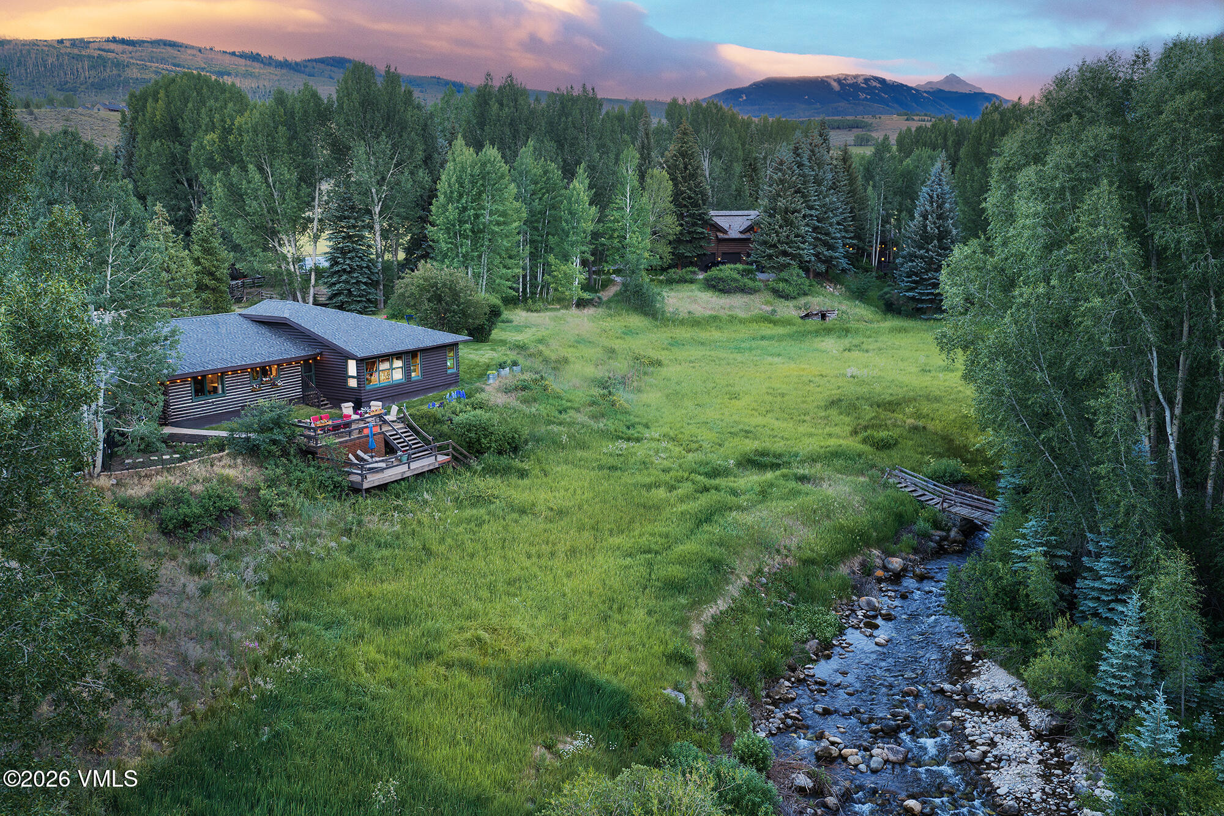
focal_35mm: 28
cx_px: 612
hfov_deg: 65.5
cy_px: 408
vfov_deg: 46.4
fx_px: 952
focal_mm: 14.45
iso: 125
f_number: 2.8
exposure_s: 1/15
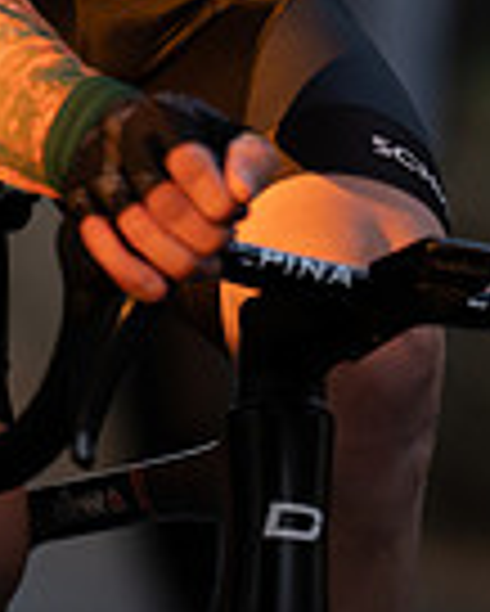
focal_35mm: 703
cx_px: 58
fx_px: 12729
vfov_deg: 2.7
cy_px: -119
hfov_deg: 2.2
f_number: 2.8
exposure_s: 1/1000
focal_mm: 176
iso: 1250
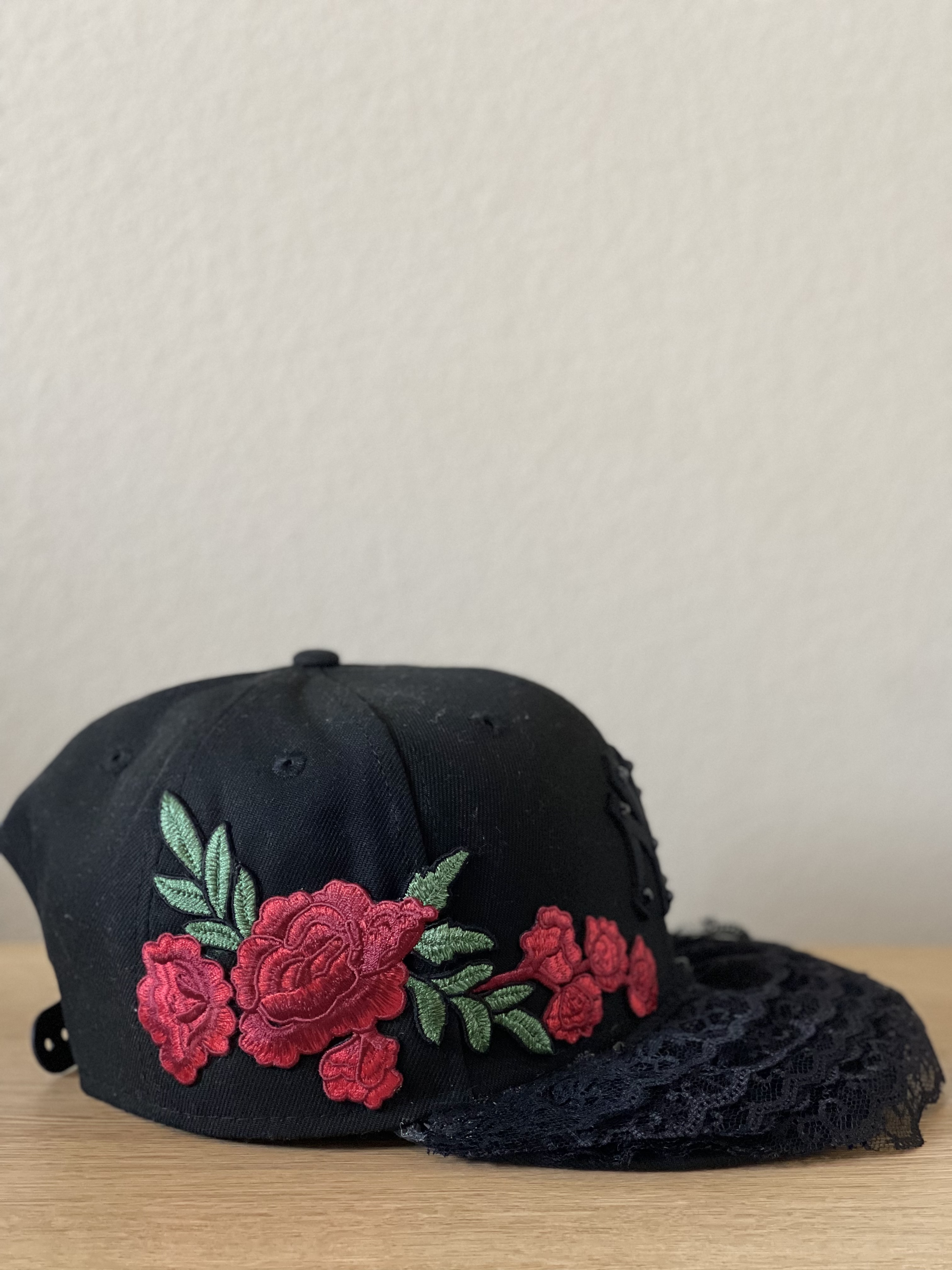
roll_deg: -0.2
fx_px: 2347
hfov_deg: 22.9
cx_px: 476
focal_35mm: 64
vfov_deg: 30.3
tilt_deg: -7.1
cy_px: 635
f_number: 2.2
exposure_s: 1/40
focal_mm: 7.5
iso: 320
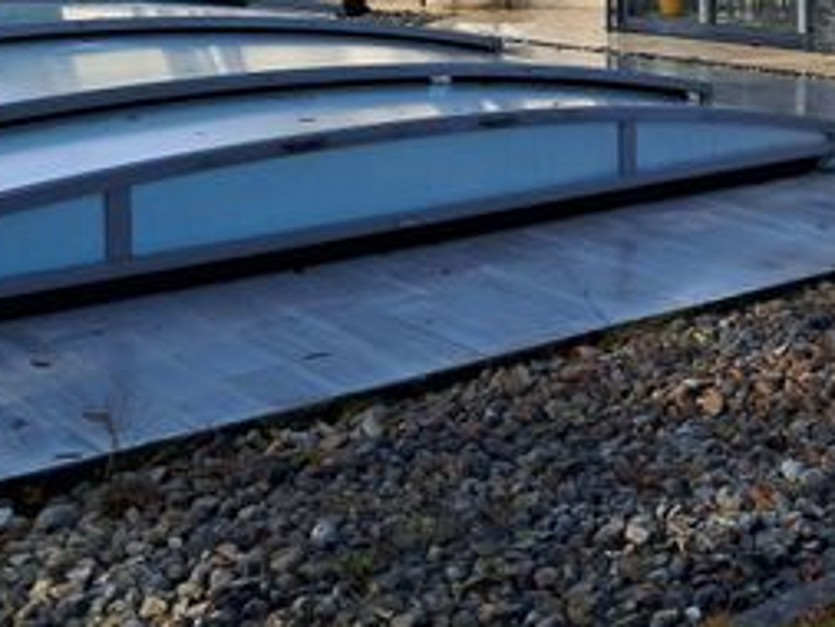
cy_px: 3
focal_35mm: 64
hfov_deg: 28.8
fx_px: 1545
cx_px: 782
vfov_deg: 22.1
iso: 50
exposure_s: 1/456
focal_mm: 4
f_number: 1.8
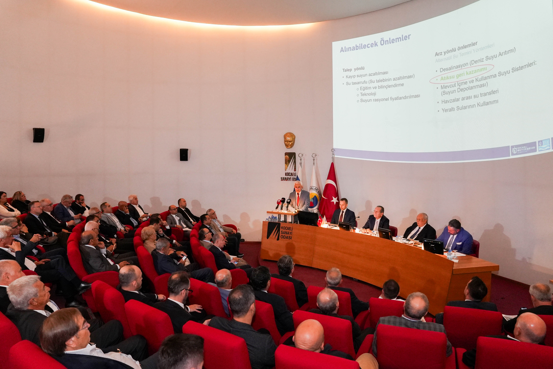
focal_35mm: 24
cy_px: 184
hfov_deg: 73.7
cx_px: 276
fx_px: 369
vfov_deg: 53.2
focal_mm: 24
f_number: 2.8
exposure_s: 1/160
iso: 5000
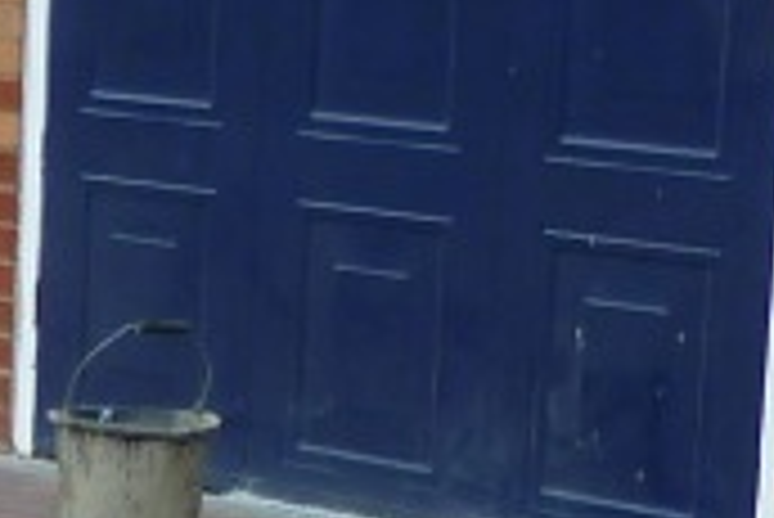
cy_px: 1324
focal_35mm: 223
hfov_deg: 9.0
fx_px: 4798
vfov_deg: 5.9
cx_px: -378
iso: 80
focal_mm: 5
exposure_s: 1/500
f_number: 2.8
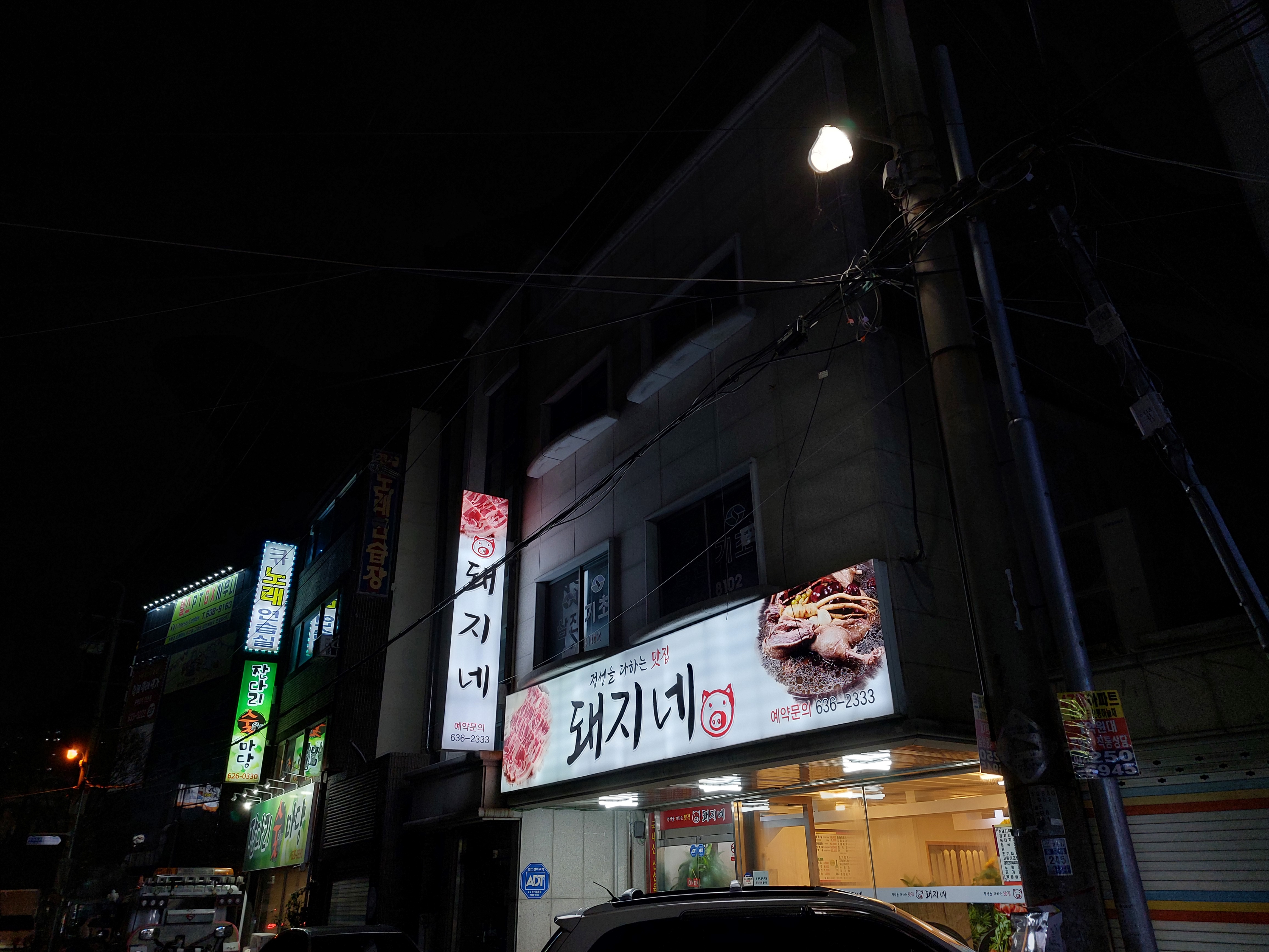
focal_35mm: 24
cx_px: 634
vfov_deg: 56.8
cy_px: 476
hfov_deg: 71.6
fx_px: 880
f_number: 1.8
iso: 40
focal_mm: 5.23
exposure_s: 1/59
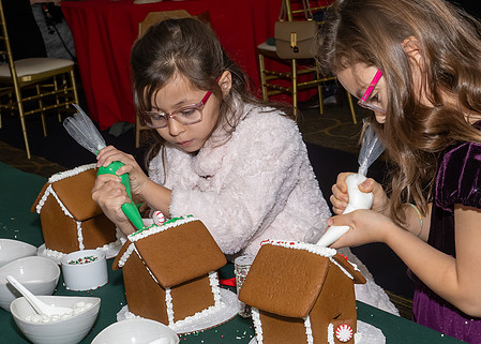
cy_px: 188
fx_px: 1107
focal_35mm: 81
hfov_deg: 24.4
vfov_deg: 17.7
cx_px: 304
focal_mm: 34
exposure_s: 1/250
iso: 800
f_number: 8
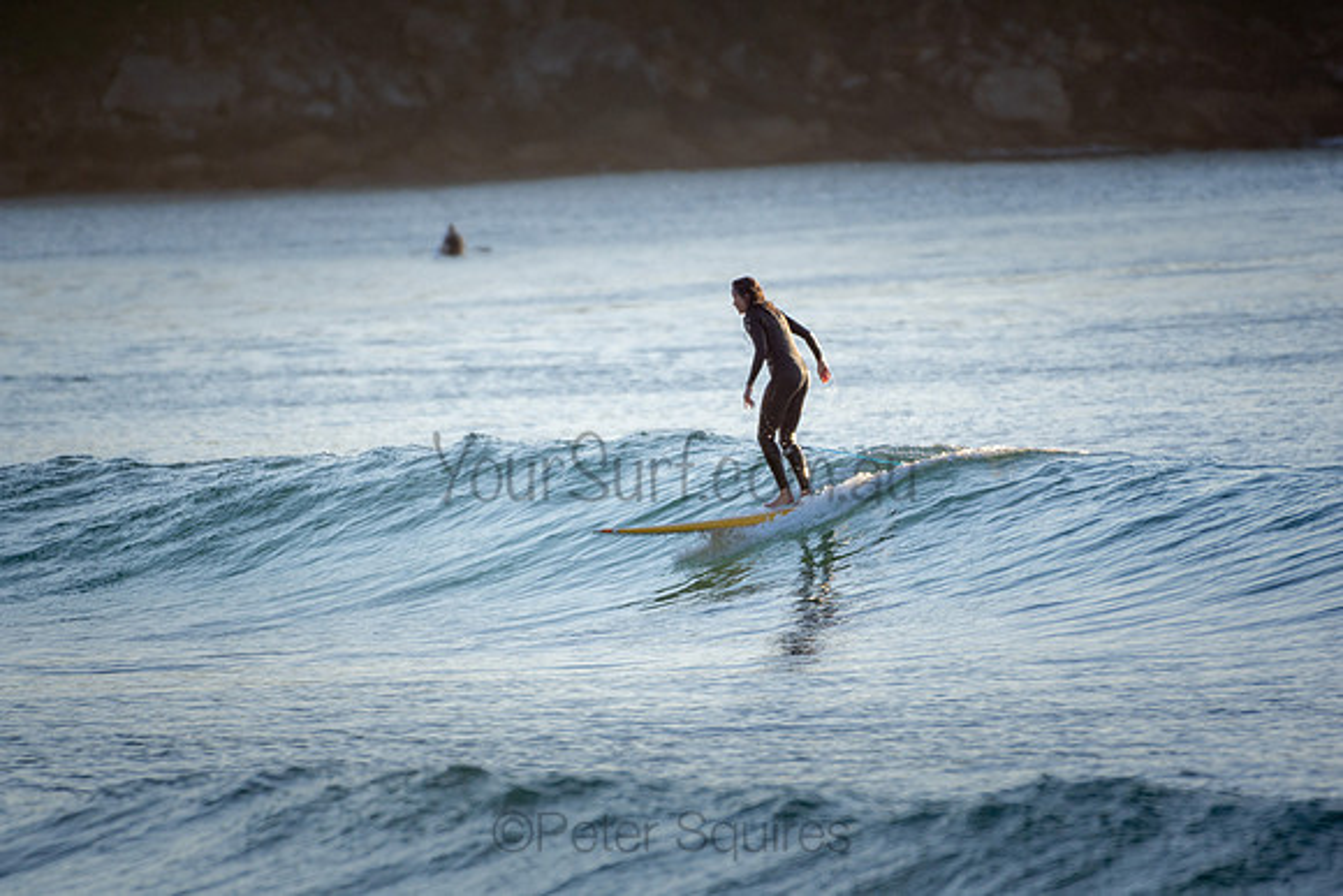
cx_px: 672
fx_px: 27984
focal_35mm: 750
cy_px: 448
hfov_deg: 2.7
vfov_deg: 1.8
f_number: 5.6
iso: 200
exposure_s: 1/1000
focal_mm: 500
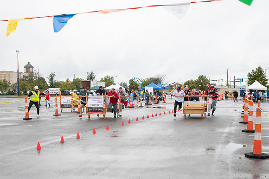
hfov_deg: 44.7
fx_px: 324
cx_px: 101
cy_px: 127
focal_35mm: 43
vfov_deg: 30.5
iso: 400
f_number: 6.3
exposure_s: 1/400
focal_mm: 24
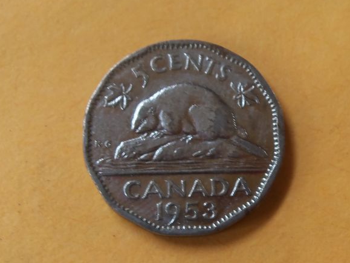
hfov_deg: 61.7
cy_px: 129
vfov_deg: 48.2
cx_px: 177
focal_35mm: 29
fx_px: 293
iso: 64
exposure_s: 1/20
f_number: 3.3
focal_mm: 5.1
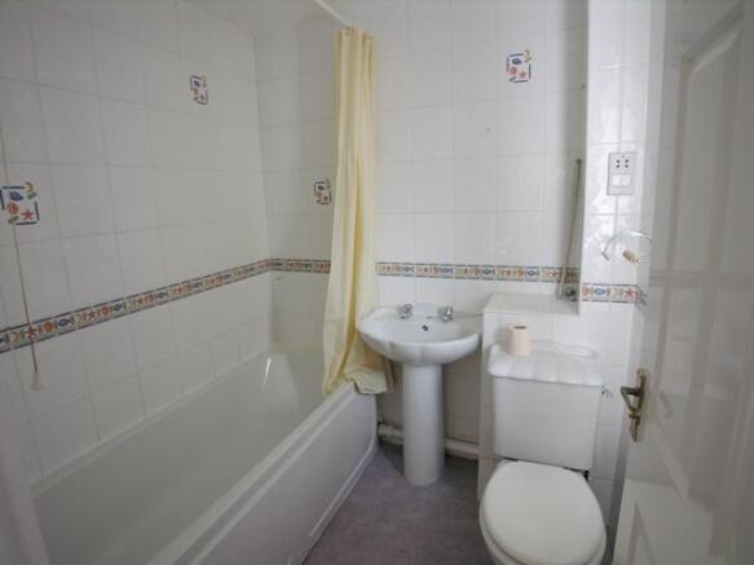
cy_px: 282
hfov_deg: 71.6
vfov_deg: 56.8
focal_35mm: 24
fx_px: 523
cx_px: 377
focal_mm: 6.1
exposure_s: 1/29.2
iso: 50
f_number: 2.6
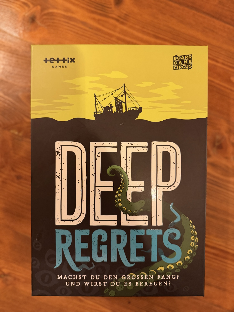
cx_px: 117
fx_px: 216
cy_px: 156
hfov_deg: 56.8
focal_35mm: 24
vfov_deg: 71.6
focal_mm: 6.76
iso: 640
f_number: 1.78
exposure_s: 1/33
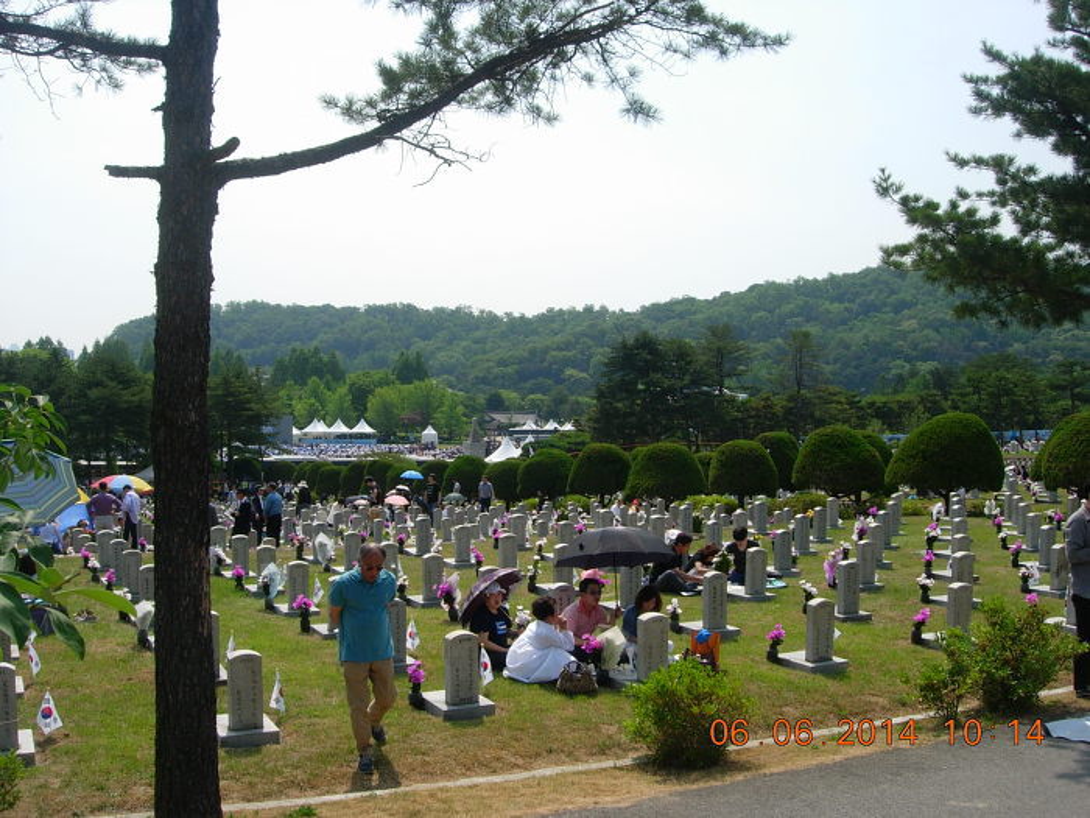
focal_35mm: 38
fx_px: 1197
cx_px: 545
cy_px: 409
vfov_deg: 37.7
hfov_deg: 49.0
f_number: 4.8
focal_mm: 7.8
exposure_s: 1/683
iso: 64
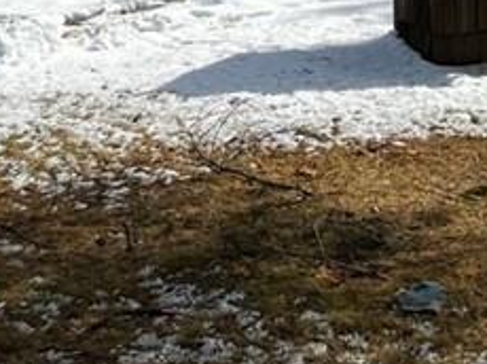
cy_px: -180
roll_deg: -0.9
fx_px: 1630
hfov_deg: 17.0
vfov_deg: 12.2
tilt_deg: +0.4
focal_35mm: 116
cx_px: 277
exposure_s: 1/4444
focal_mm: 5.7
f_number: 1.5
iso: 50
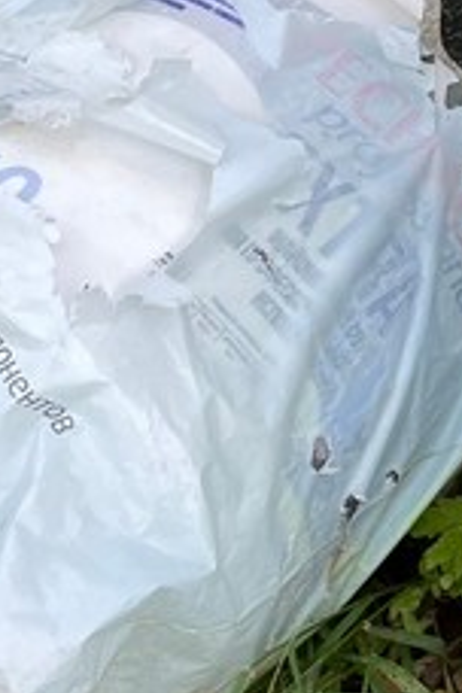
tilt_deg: -43.9
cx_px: 1188
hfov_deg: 11.4
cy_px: 109
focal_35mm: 95
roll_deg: -4.4
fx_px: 1829
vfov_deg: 21.1
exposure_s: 1/553
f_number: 1.6
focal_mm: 4.2
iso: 32
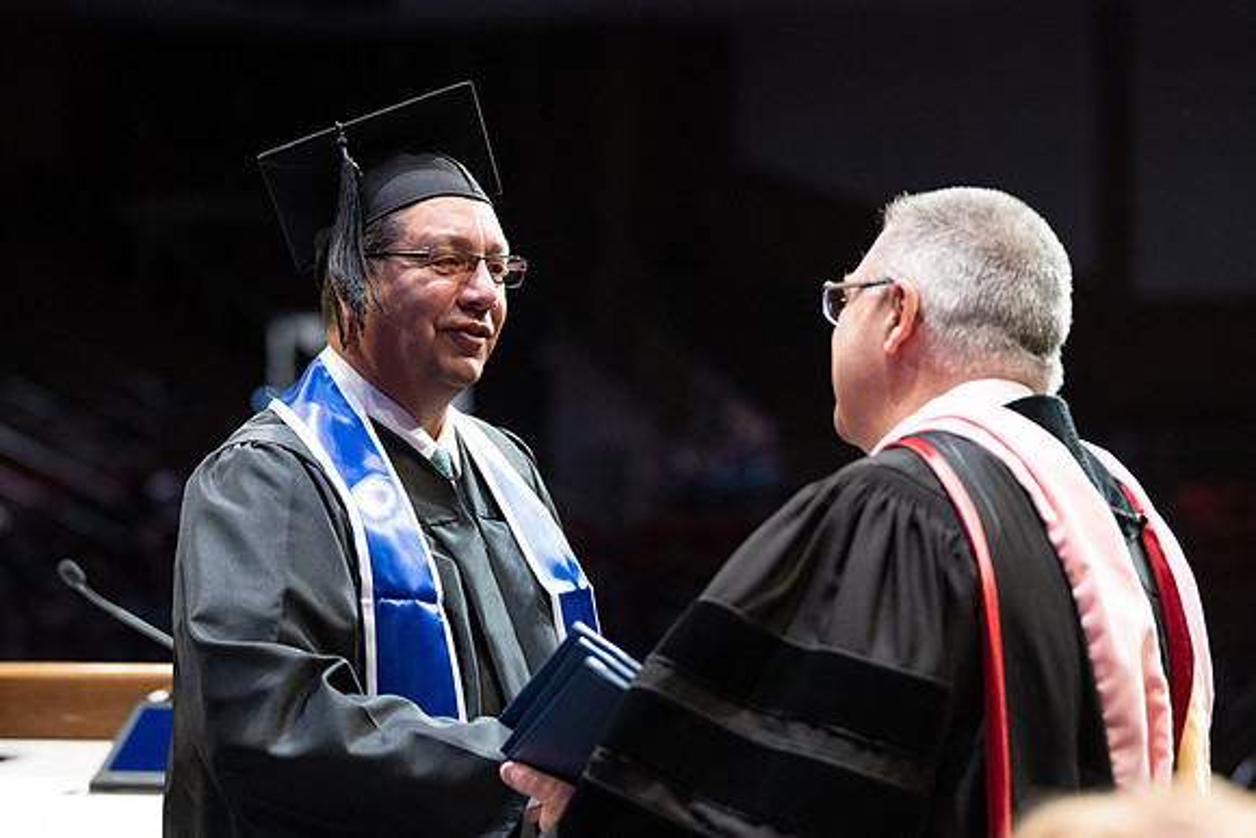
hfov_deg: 15.6
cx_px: 555
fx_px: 4580
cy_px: 379
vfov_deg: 10.5
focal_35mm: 131
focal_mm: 110
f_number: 3.2
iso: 2500
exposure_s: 1/400
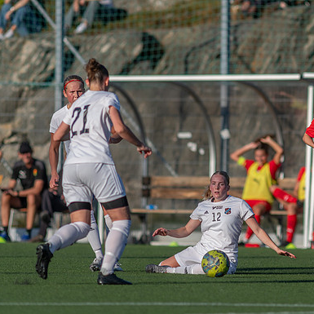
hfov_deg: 3.0
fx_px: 5922
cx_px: 207
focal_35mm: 577
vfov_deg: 3.0
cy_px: 157
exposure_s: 1/2000
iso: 100
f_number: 3.2
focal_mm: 300
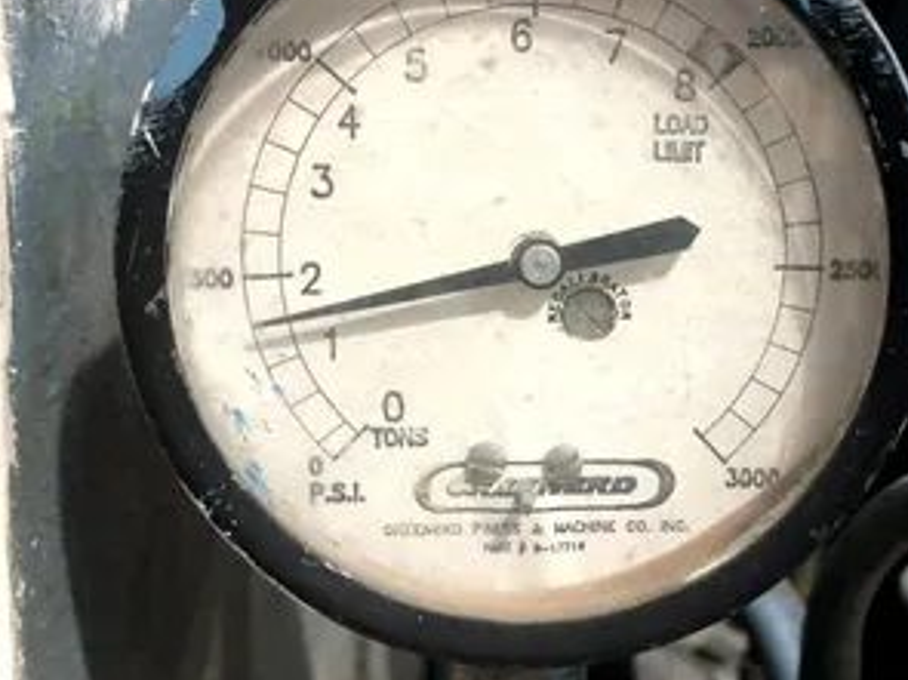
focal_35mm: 38
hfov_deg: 48.7
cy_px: 265
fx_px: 996
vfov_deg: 37.5
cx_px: 539
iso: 50
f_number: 1.8
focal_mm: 4
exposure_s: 1/15
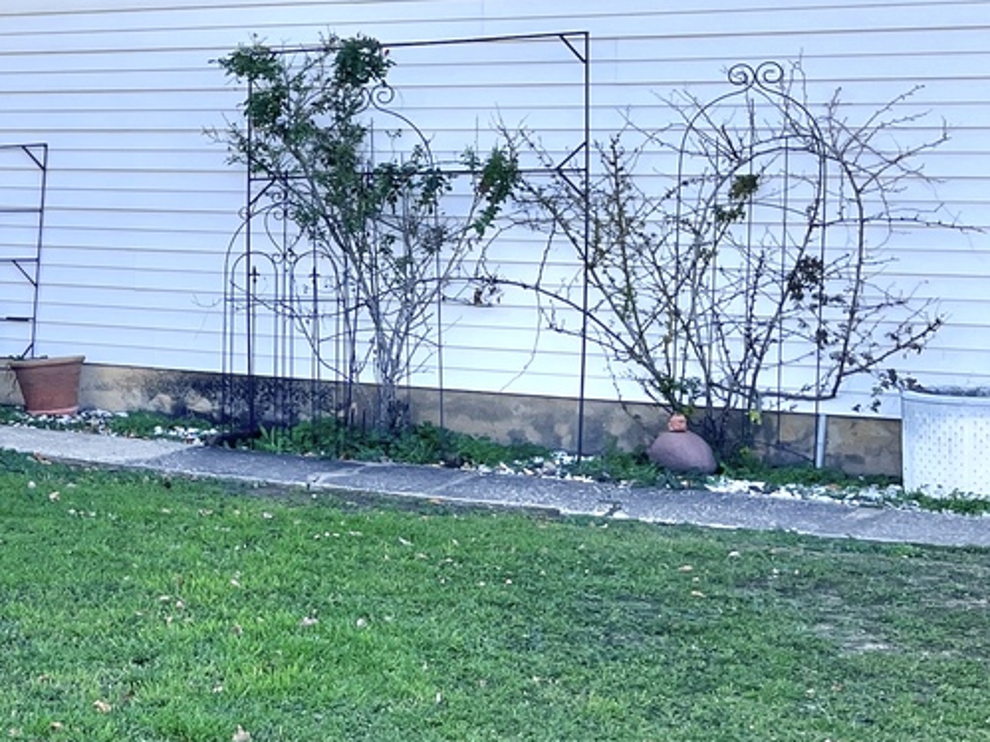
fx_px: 2144
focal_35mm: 75
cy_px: 246
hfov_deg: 23.2
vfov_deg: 19.6
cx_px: -278
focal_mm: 5.1
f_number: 1.6
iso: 50
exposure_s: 1/2137
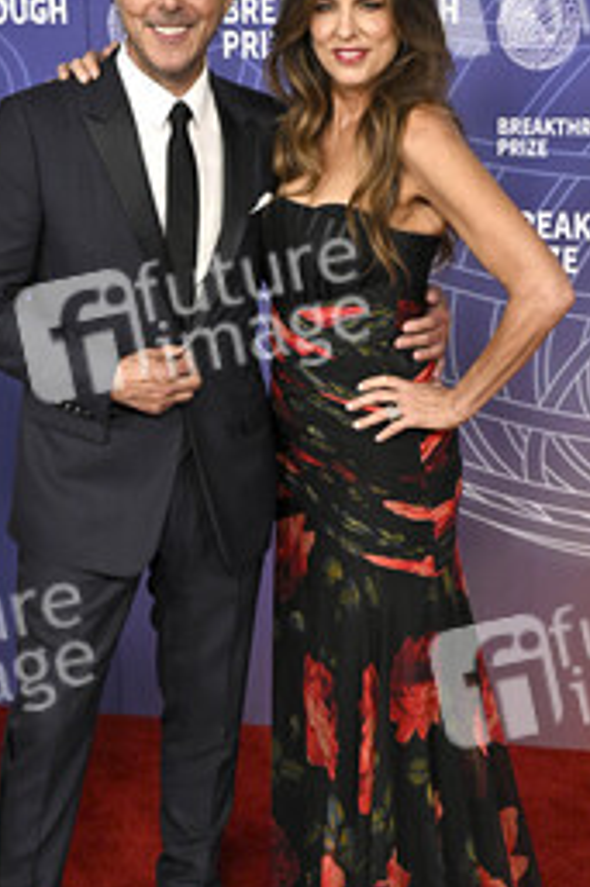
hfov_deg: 19.4
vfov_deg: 28.8
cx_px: 293
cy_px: 494
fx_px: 1723
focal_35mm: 70
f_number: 4
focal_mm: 45
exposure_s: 1/320
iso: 2000
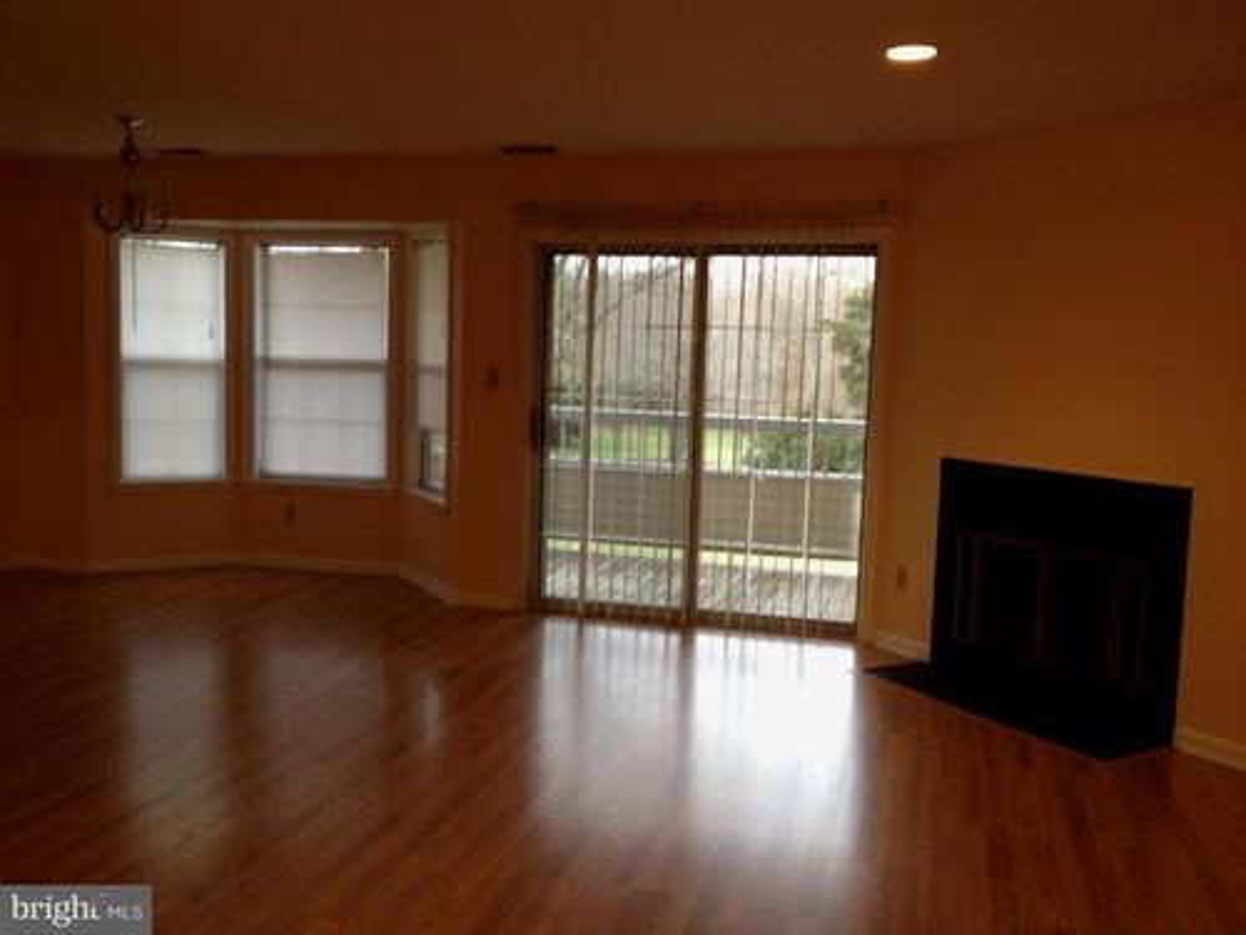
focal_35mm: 35
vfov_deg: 40.7
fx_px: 1260
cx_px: 623
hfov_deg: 52.6
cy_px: 468
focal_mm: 4.28
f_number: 2.4
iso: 64
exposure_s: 1/20
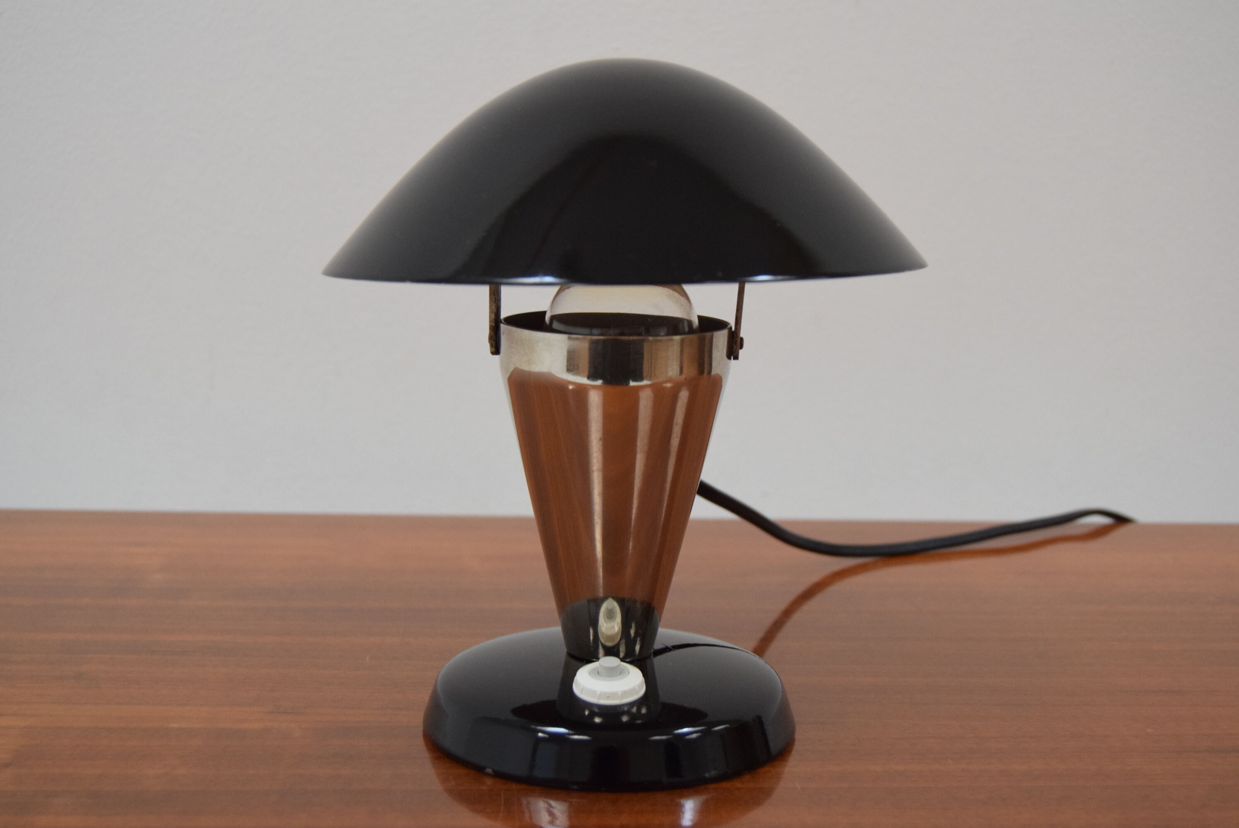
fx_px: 1808
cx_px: 620
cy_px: 414
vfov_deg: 25.8
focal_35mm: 52
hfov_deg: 37.8
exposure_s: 1/125
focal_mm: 35
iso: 1600
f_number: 5.6
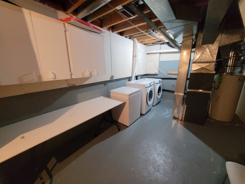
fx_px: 92
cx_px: 122
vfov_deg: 89.9
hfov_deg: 106.2
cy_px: 92
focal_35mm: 13
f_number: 2.2
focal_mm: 1.74
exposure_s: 1/30
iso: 640
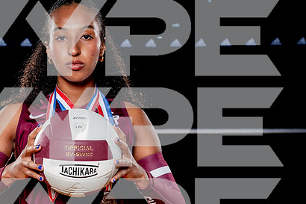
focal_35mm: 77
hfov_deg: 26.1
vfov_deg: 17.7
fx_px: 654
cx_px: 93
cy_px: 127
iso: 250
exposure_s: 1/250
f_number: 5.6
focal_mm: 54
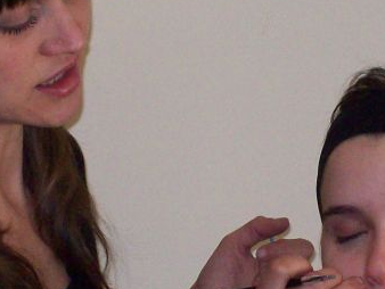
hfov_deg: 6.1
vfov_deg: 4.6
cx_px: 179
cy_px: 166
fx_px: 3639
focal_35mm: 327
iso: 200
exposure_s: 1/128
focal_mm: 18
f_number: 4.8
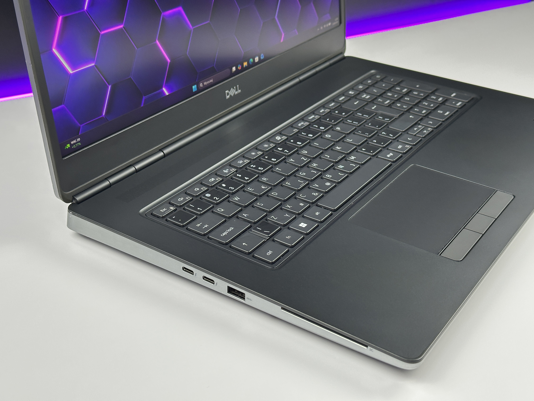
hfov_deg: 39.7
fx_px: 740
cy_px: 200
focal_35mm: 48
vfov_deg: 30.3
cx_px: 267
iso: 100
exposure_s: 1/100
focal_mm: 6.86
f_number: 1.78
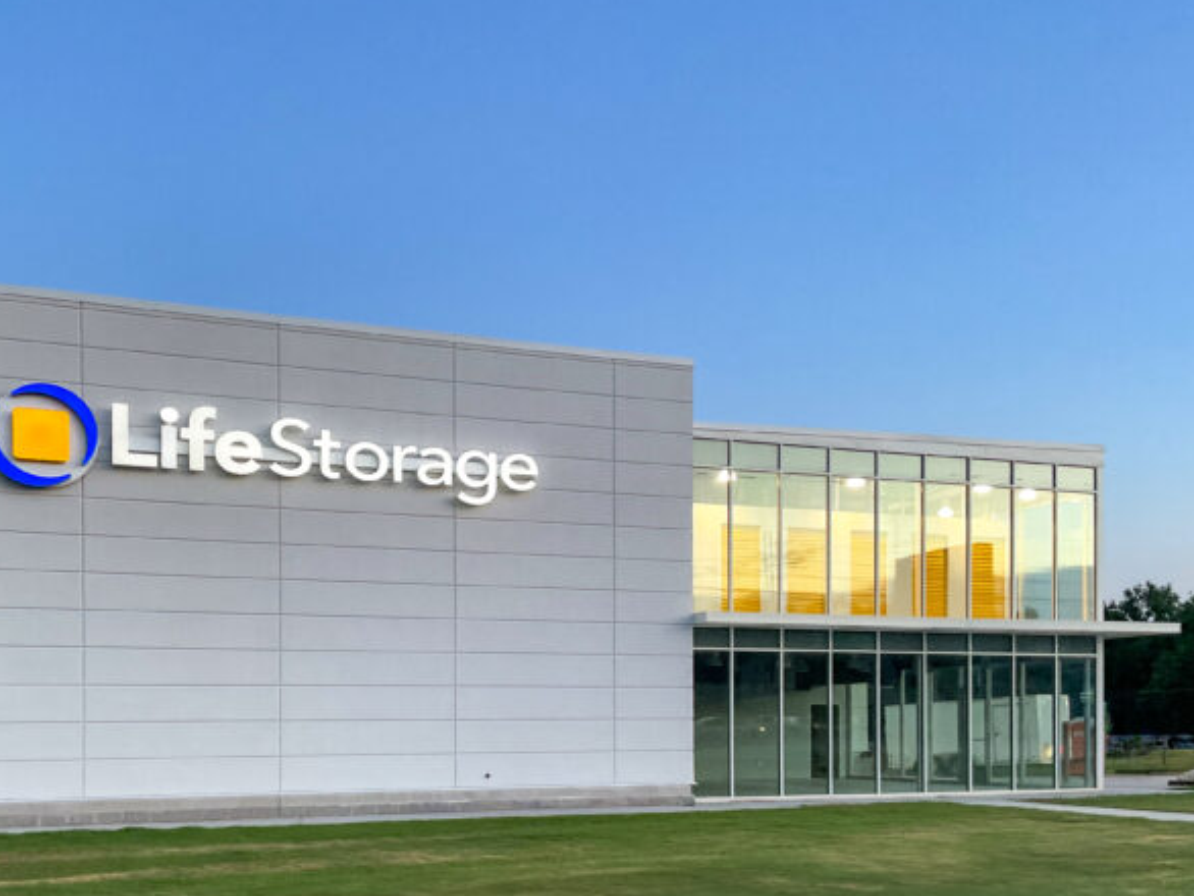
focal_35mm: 38
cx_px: 481
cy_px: 574
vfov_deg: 37.5
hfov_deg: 48.7
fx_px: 1311
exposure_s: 1/60
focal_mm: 3
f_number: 1.8
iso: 125
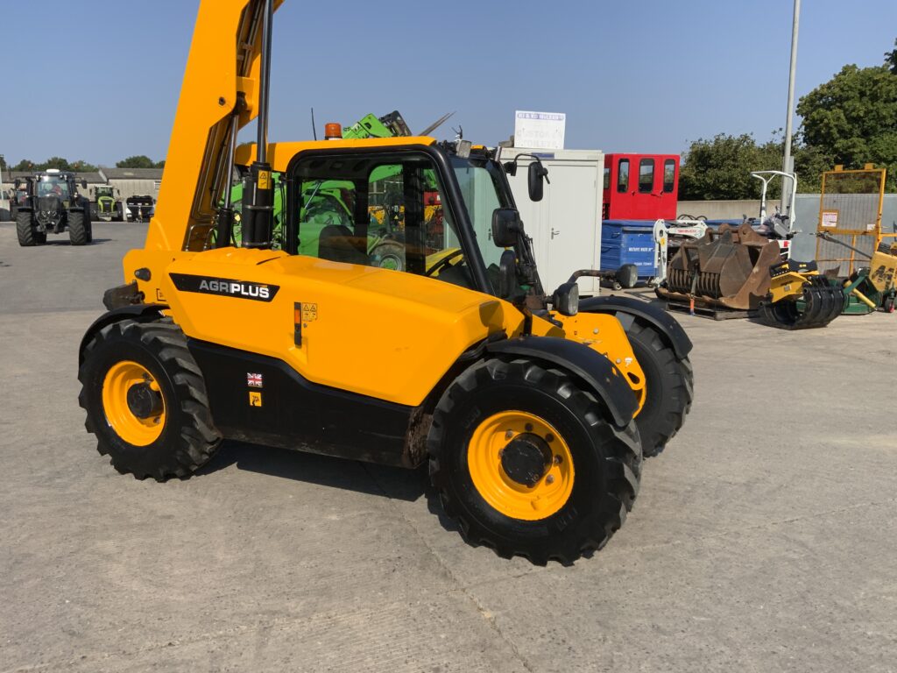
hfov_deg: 61.7
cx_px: 448
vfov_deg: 48.2
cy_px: 336
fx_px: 751
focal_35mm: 29
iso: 20
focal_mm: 3
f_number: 1.8
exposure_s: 1/2320
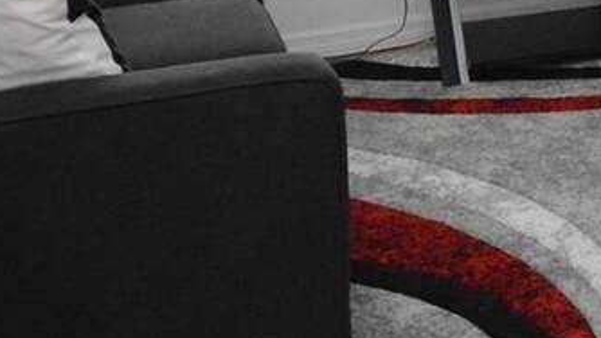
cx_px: 839
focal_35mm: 79
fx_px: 1259
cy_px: -202
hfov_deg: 23.0
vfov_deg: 14.1
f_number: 4
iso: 3200
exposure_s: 1/50
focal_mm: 14
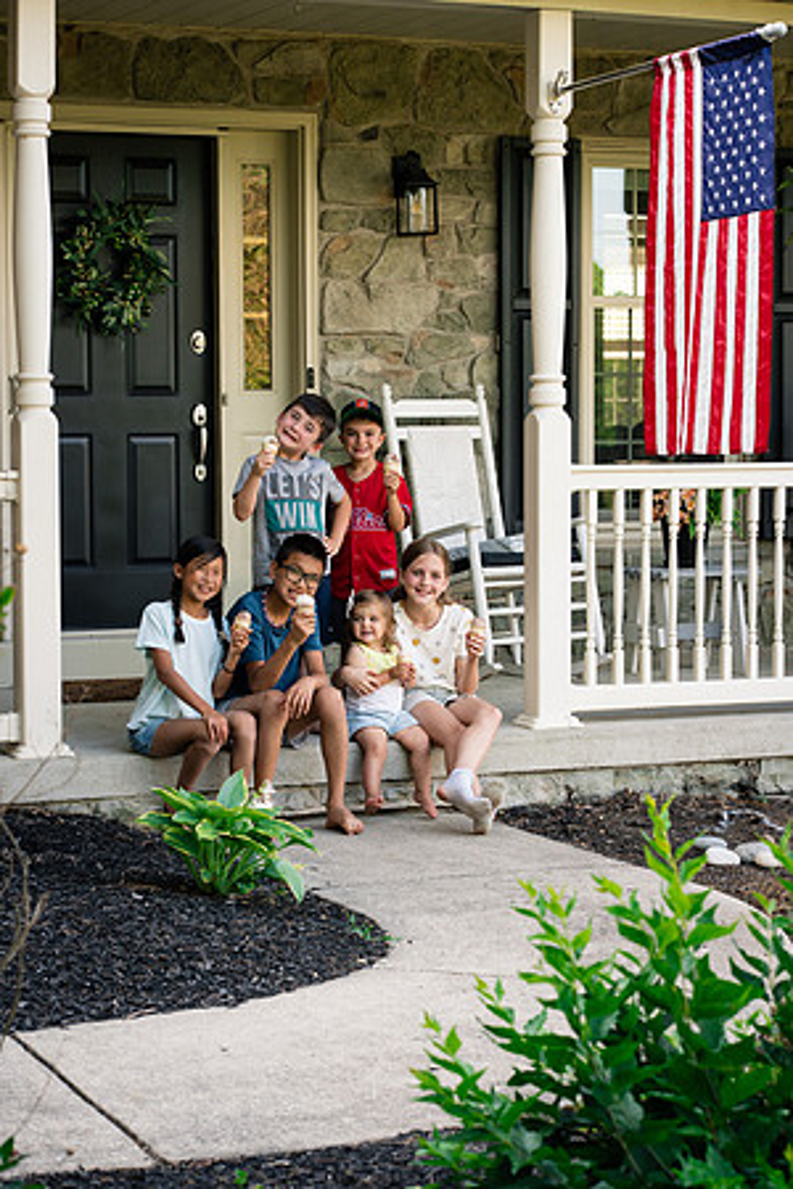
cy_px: 594
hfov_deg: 16.1
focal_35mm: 85
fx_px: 2808
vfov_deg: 23.9
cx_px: 396
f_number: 6.3
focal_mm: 85
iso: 640
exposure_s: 1/250
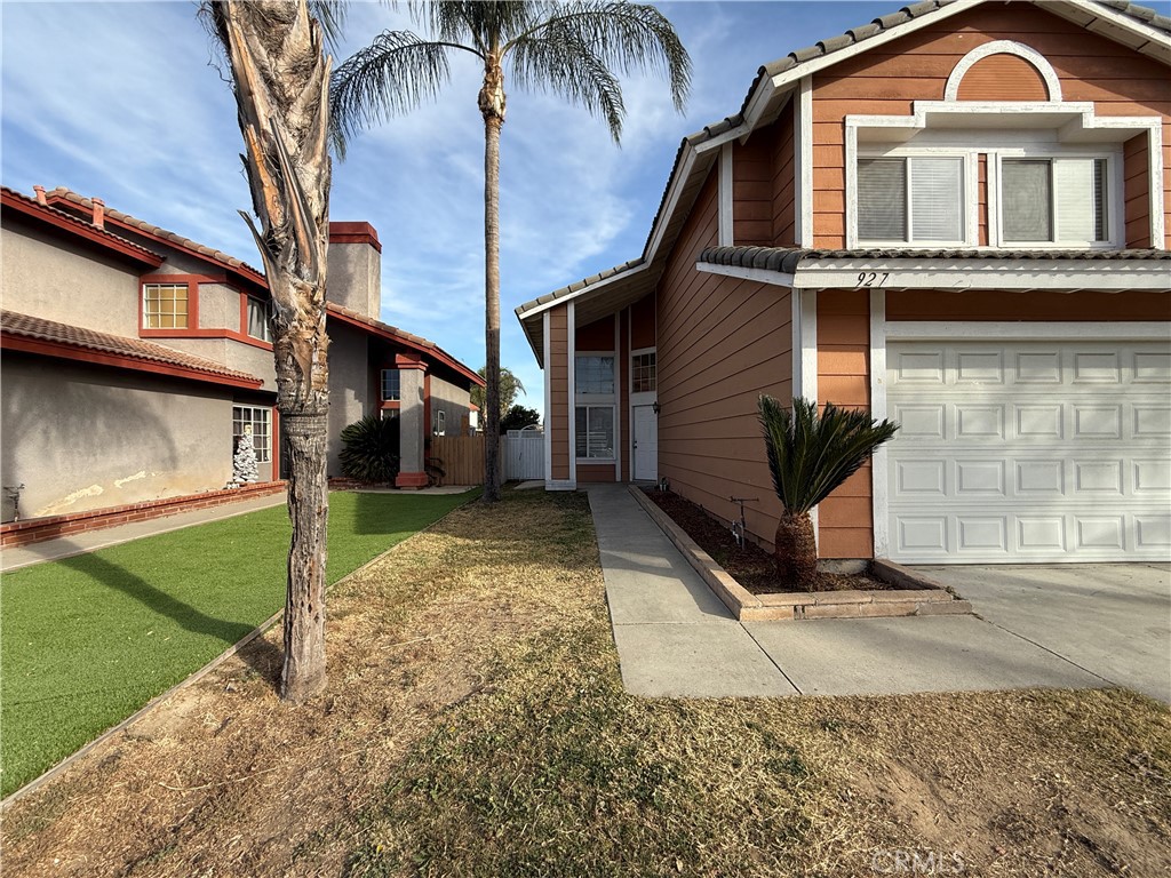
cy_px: 439
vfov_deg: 85.7
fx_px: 474
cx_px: 586
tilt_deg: +0.2
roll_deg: +0.3
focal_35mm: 14
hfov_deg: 102.1
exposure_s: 1/888
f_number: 2.2
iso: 50
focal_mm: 2.22
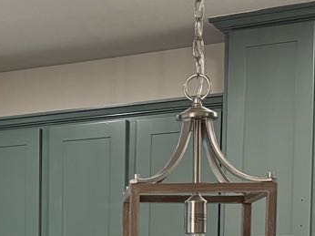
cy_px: 342
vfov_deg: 12.7
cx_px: -12
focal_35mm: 111
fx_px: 1009
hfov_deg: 17.3
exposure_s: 1/60
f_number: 1.78
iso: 320
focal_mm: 6.76
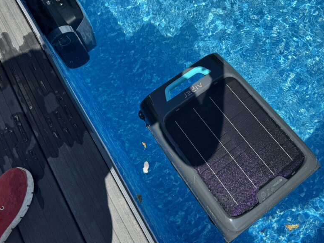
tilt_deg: -66.7
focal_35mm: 32
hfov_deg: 56.7
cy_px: 94
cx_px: 178
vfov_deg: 43.9
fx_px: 300
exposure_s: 1/3096
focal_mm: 6.76
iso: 80
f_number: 1.78
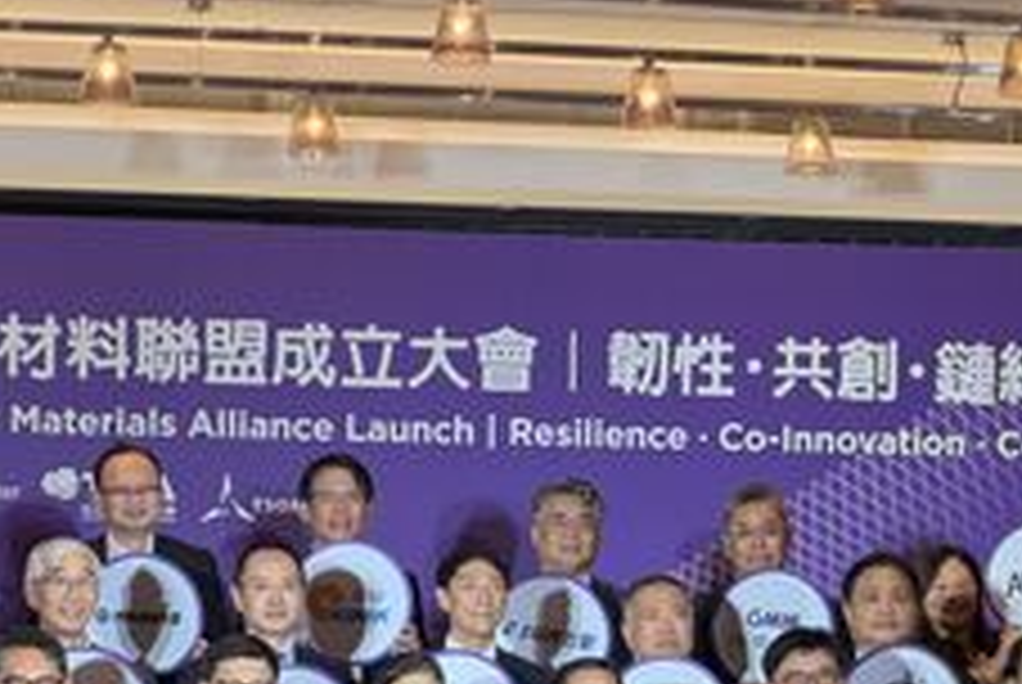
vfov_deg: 7.5
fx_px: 5202
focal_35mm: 183
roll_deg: -0.6
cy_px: 639
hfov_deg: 11.2
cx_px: 459
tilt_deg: +1.3
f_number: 2.8
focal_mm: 16.89
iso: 250
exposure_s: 1/120
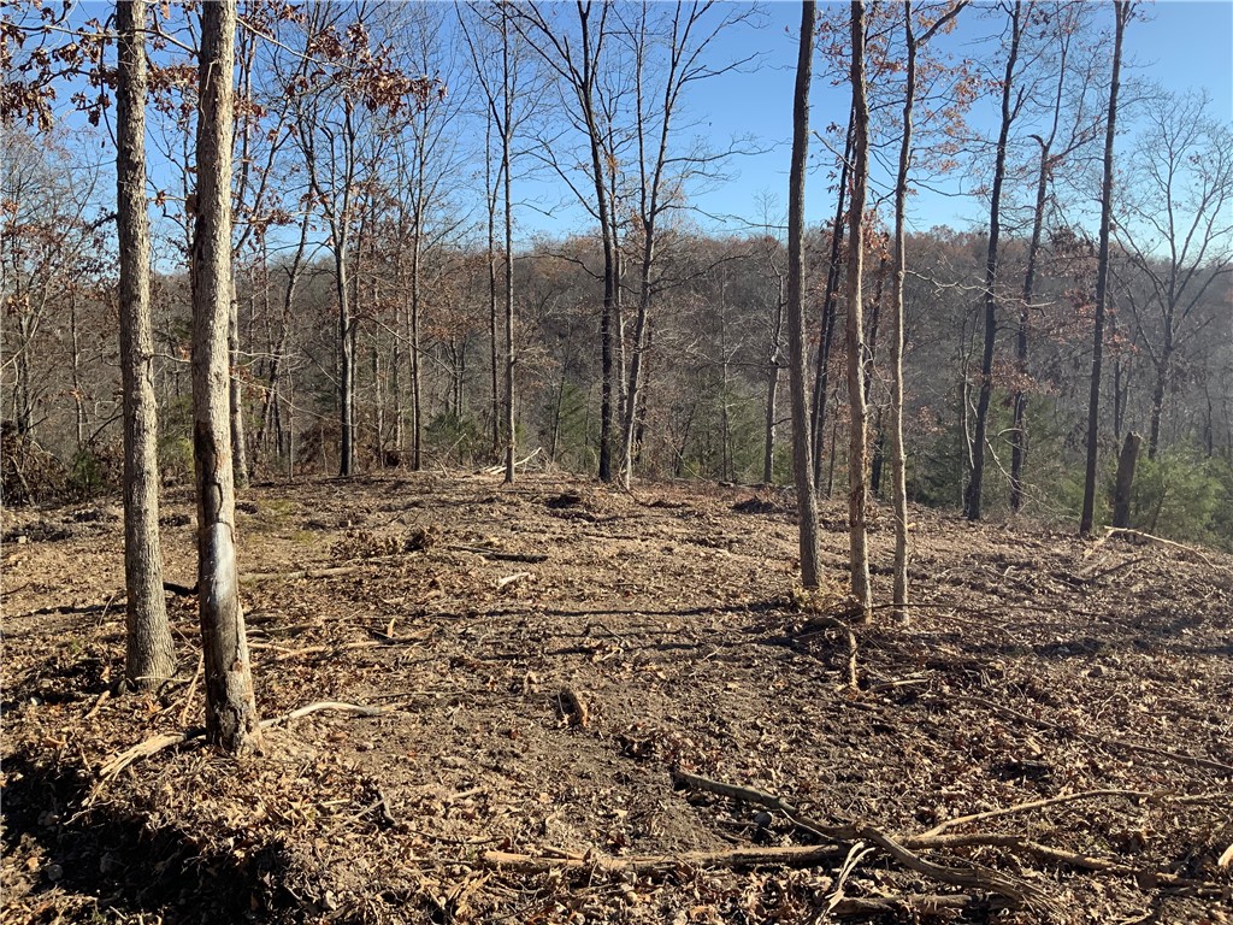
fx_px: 1033
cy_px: 462
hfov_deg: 61.7
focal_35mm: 29
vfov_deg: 48.2
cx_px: 616
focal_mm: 3
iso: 16
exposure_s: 1/997
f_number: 1.8
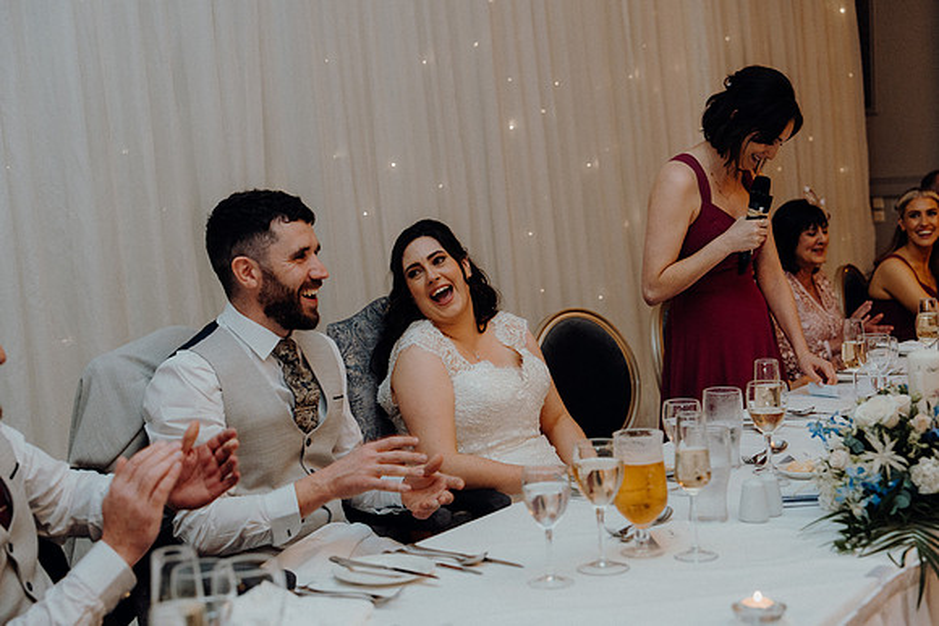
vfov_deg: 26.0
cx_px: 470
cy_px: 313
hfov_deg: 38.2
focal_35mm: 52
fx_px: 1357
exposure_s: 1/160
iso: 2500
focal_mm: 52
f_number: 3.5
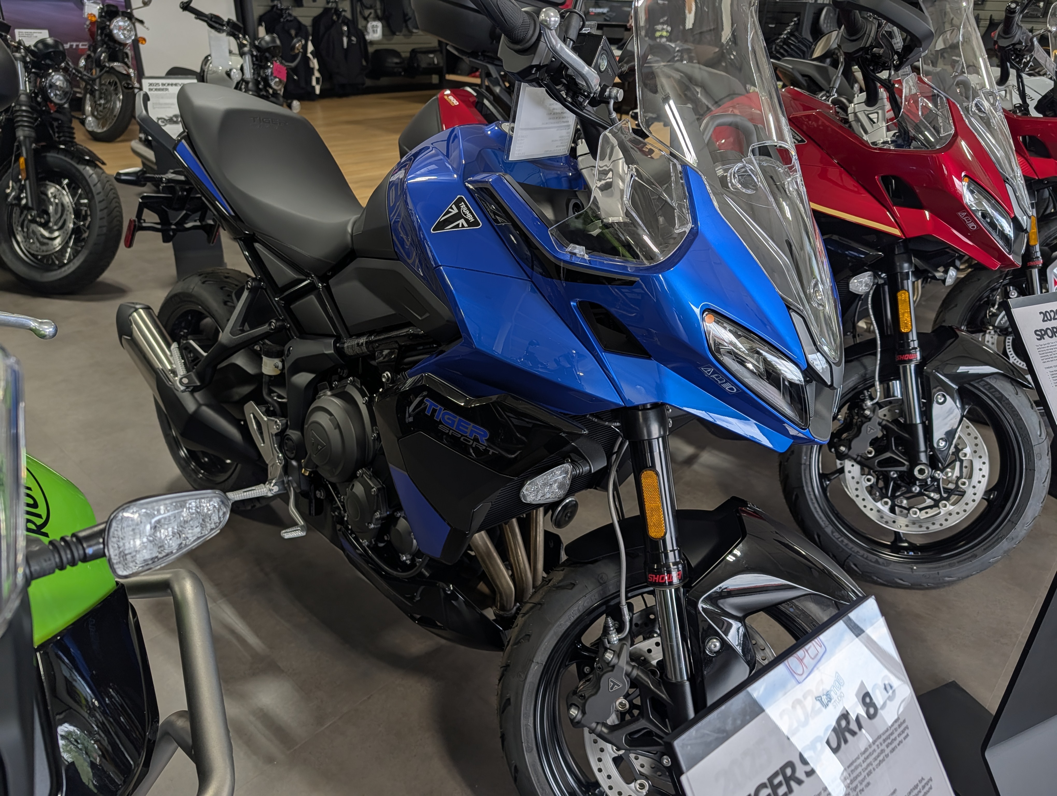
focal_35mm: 24
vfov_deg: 56.9
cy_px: 398
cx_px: 528
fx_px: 734
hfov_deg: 71.5
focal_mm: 6.9
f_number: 1.68
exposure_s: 1/186
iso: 56
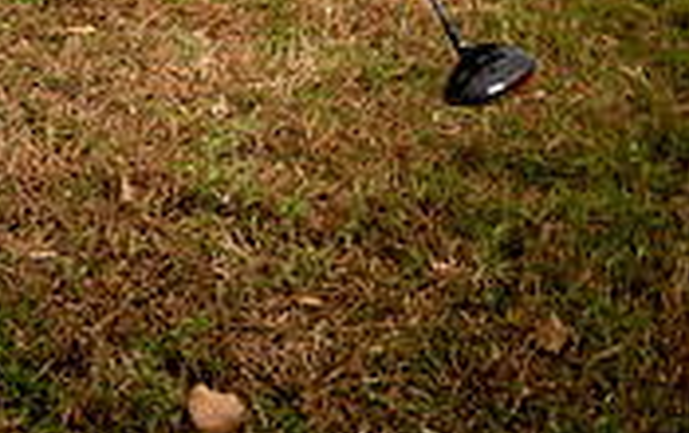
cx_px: 106
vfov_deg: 15.4
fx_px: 1279
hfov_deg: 29.2
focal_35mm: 68
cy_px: -433
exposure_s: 1/250
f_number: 4.5
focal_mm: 26
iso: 200
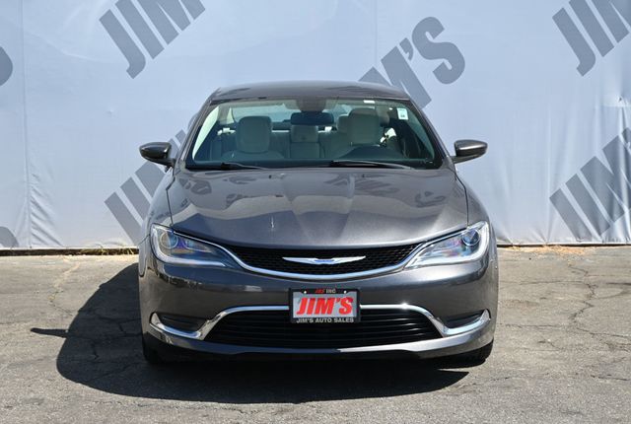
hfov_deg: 31.1
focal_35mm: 64
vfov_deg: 21.2
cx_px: 316
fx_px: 1133
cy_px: 212
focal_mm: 43
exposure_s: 1/250
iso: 220
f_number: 6
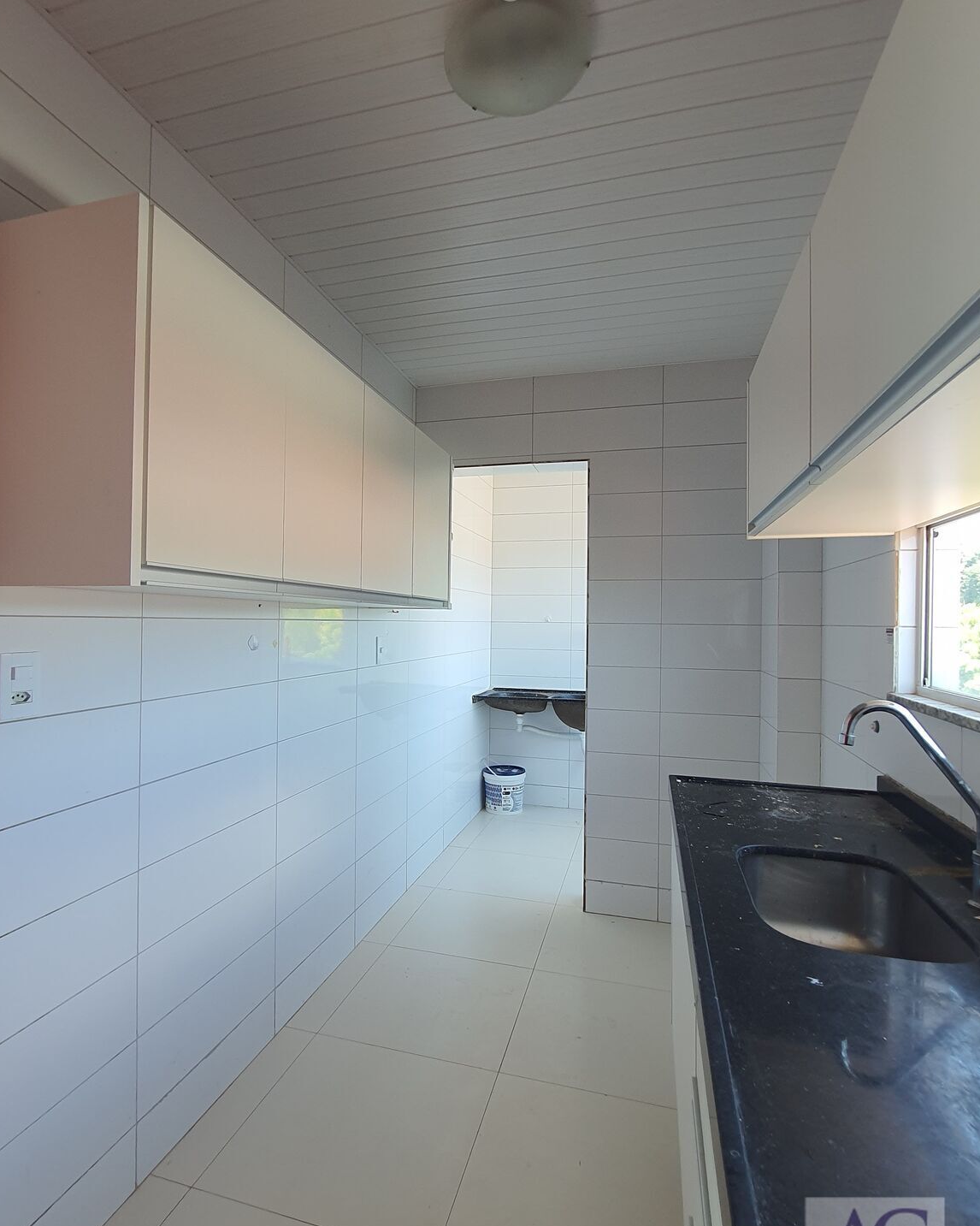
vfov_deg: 89.6
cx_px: 458
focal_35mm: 17
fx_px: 616
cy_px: 589
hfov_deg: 76.9
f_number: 2.2
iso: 64
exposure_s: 1/60
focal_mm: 1.74
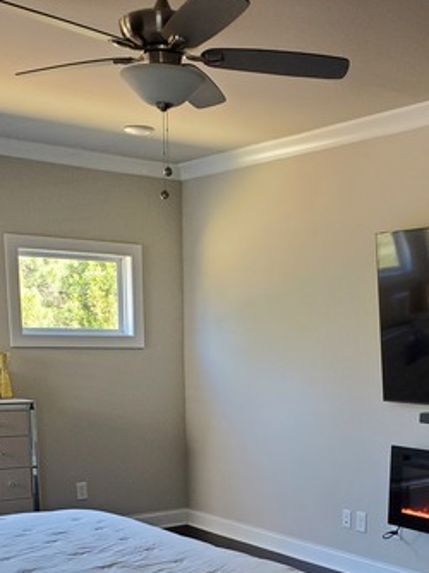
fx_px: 860
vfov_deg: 33.9
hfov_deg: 27.8
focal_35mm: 52
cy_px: 562
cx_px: 287
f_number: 2.4
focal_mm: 4.3
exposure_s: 1/60
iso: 250
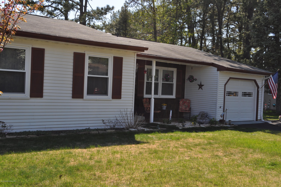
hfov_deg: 49.6
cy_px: 94
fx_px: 304
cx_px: 140
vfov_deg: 34.1
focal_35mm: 39
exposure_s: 1/250
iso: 200
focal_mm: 26
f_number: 8
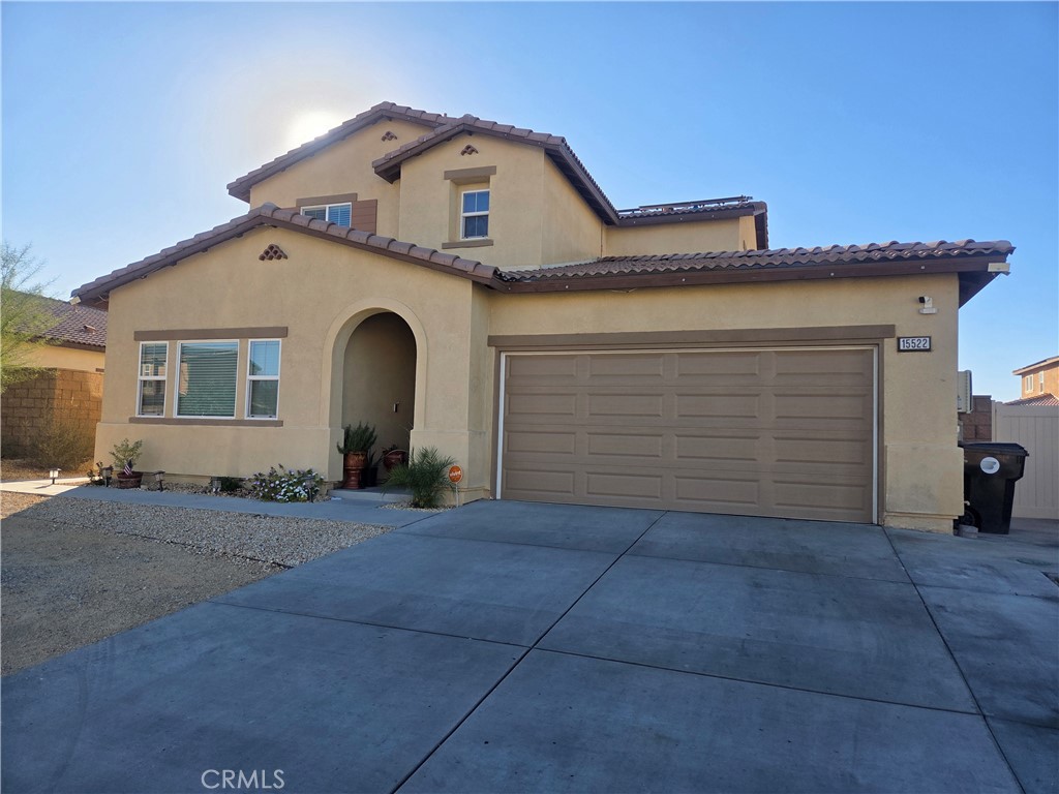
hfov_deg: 73.9
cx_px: 530
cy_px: 397
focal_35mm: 23
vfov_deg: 58.9
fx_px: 704
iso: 80
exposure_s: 1/4010
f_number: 1.8
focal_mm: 5.4
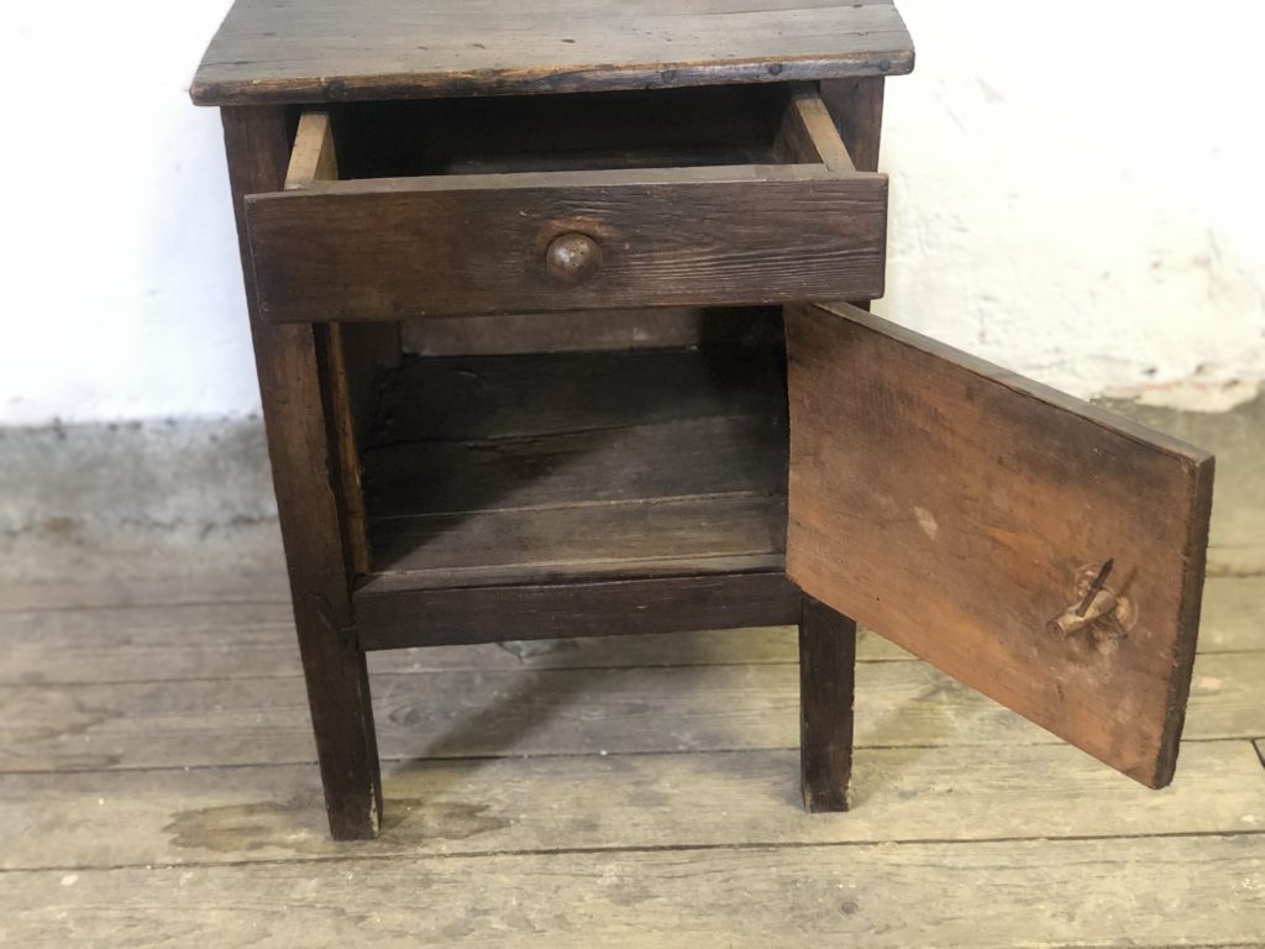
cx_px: 632
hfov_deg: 36.8
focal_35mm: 52
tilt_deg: -28.7
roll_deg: +3.1
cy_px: 474
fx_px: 1900
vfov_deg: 28.0
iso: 160
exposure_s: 1/14
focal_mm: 6
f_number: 2.4
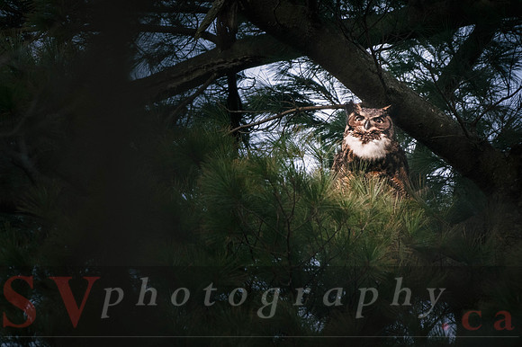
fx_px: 13290
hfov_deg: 2.3
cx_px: 210
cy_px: 150
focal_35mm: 917
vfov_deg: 1.5
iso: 800
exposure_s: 1/100
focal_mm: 500
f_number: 5.6
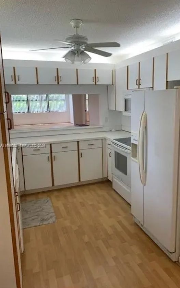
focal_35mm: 28
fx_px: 220
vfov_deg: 66.5
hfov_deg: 44.3
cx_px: 109
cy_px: 146
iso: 50
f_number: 1.8
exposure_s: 1/120
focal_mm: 4.25
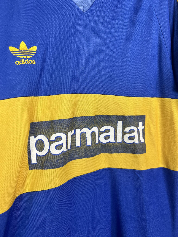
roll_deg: +6.4
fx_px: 178
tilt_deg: -9.5
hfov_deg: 53.1
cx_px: 89
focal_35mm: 26
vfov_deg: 67.3
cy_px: 118
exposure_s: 1/100
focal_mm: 5.7
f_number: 1.5
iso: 50
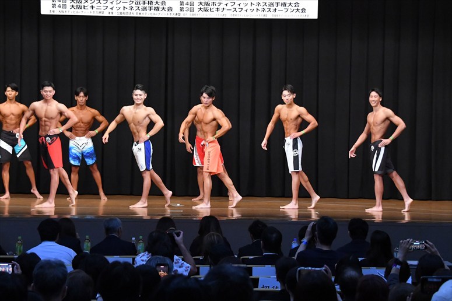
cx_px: 226
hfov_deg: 19.5
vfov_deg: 13.0
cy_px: 150
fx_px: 1318
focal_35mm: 105
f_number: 5.6
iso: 8000
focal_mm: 70
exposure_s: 1/400
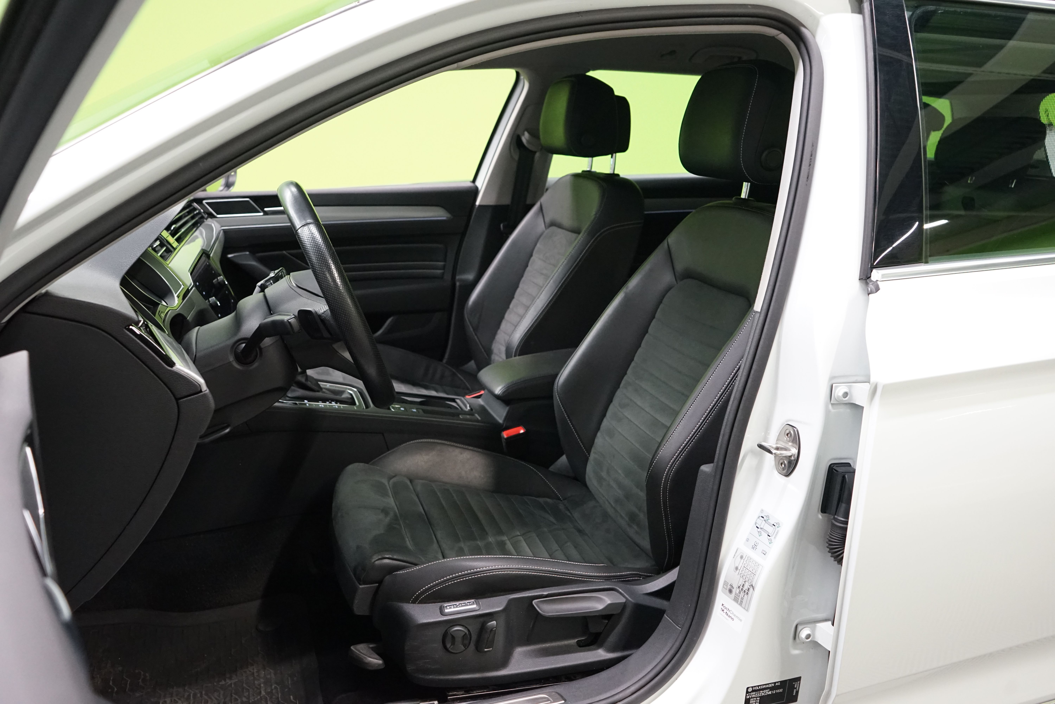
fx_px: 820
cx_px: 528
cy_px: 352
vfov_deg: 46.4
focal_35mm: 28
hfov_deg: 65.5
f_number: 5.6
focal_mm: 28
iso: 4000
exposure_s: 1/60
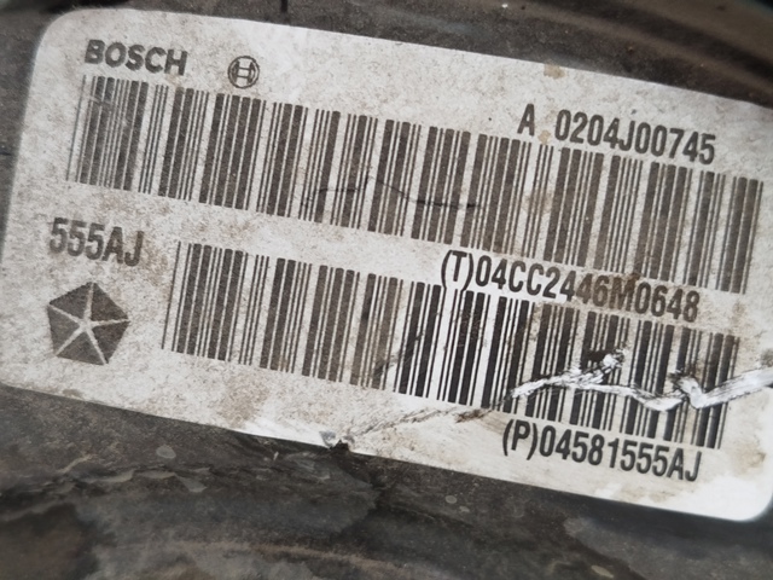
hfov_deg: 39.7
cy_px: 290
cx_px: 386
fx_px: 1072
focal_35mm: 48
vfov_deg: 30.3
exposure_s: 1/33
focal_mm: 5.31
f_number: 1.7
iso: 200
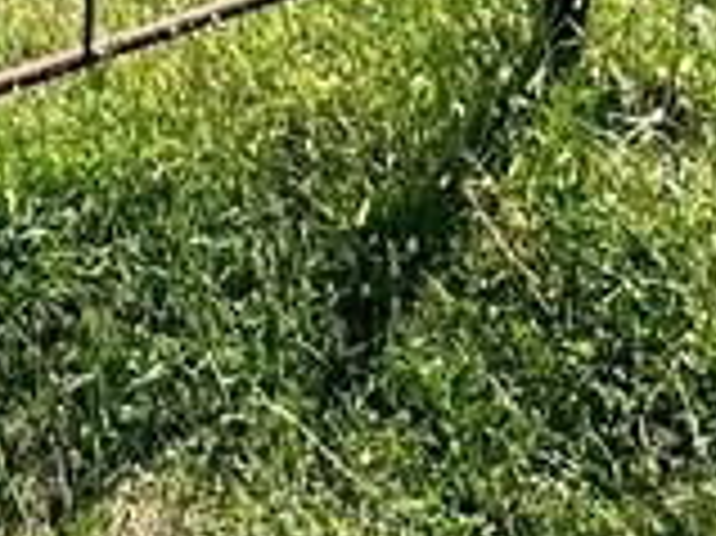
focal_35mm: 90
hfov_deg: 19.6
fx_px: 1860
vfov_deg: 12.5
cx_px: -279
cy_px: -779
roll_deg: -0.6
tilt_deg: -8.8
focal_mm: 2.22
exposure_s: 1/567
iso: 40
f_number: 2.2
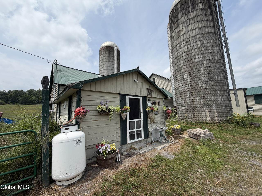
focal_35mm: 14
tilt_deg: +9.2
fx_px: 106
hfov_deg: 102.1
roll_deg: +2.2
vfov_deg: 85.7
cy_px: 98
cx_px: 131
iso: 20
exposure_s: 1/1189
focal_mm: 2.22
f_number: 2.2
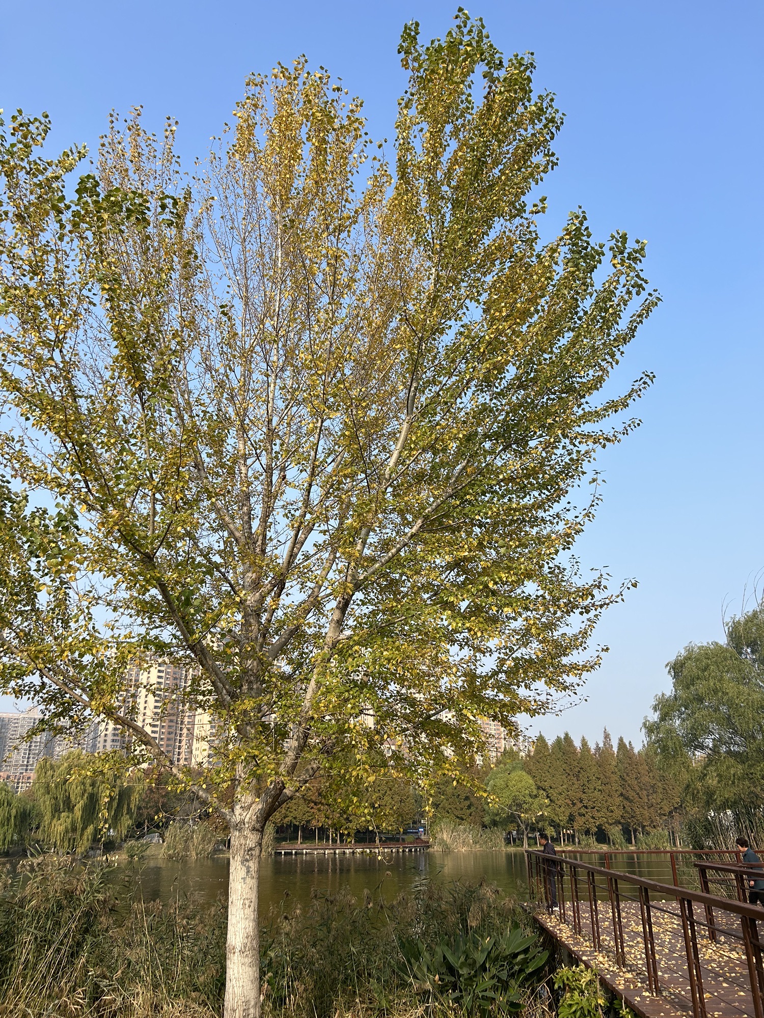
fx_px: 765
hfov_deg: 53.1
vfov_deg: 67.3
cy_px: 509
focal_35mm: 26
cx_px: 382
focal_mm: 5.7
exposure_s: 1/2695
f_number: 1.5
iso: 50
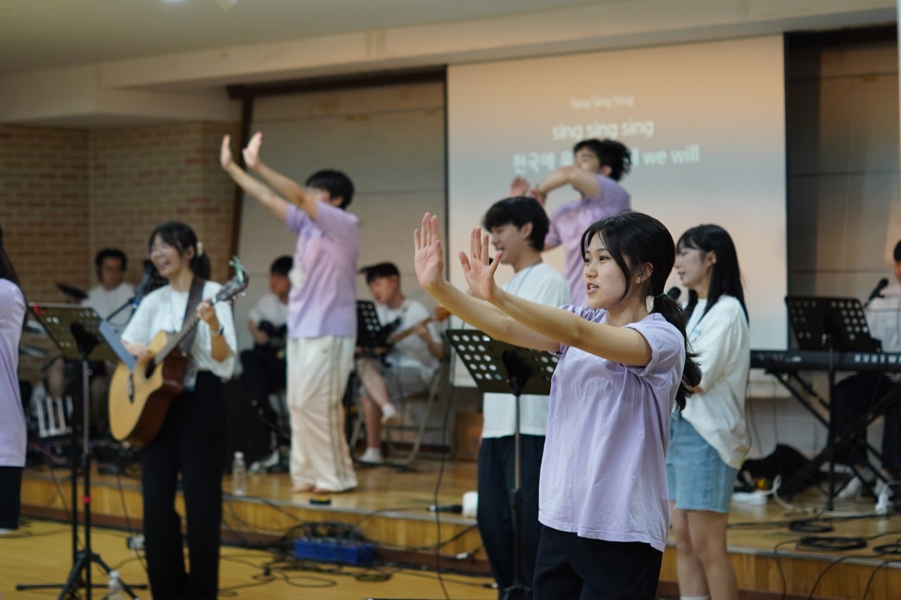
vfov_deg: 18.2
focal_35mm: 75
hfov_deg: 27.0
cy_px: 300
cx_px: 450
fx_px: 1877
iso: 800
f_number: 2.2
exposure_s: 1/320
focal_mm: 50
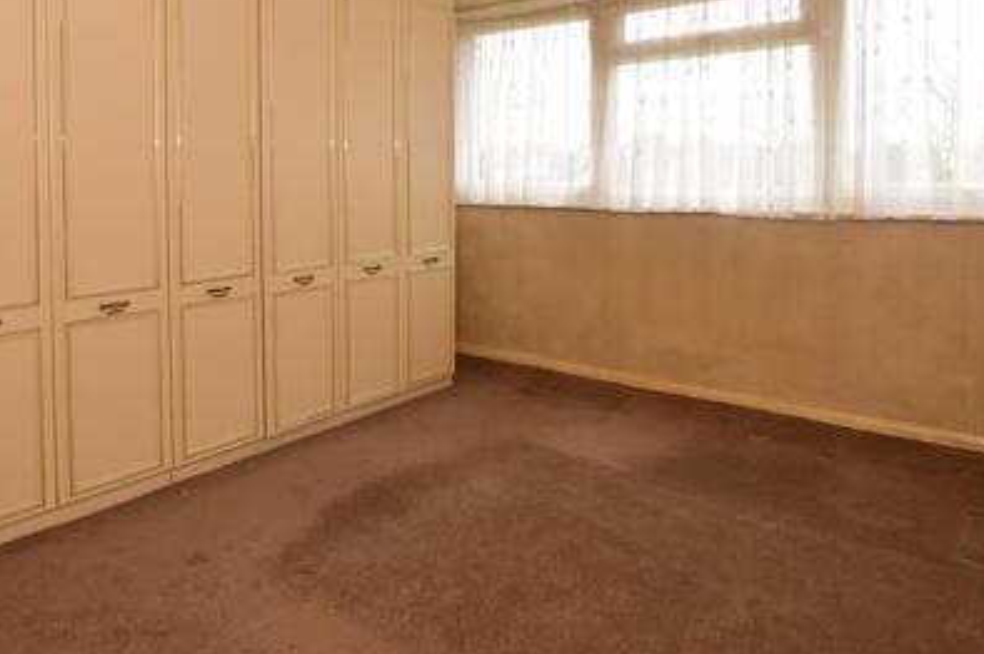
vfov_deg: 49.7
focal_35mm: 25
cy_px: 186
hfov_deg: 70.5
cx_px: 377
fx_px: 683
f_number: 18
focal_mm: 10
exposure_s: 1/15
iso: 400
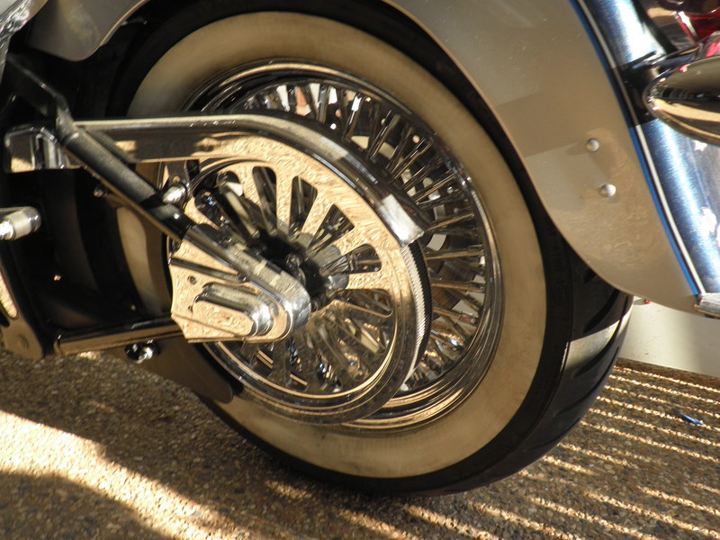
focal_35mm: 39
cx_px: 360
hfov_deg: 47.9
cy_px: 270
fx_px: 811
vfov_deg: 36.8
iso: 80
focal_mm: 7
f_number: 4
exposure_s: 1/60
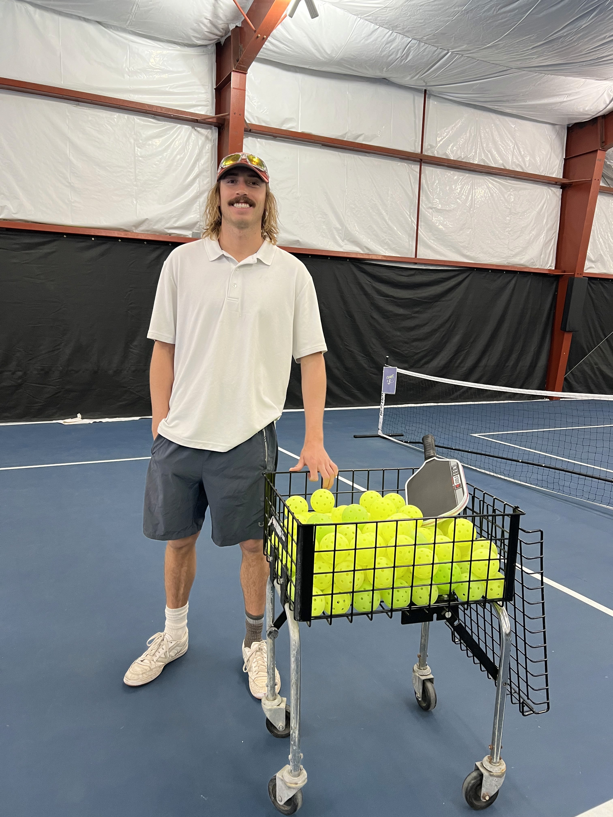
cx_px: 306
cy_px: 408
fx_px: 614
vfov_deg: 67.3
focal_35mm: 26
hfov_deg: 53.1
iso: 160
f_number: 1.5
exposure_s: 1/60
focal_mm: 5.7
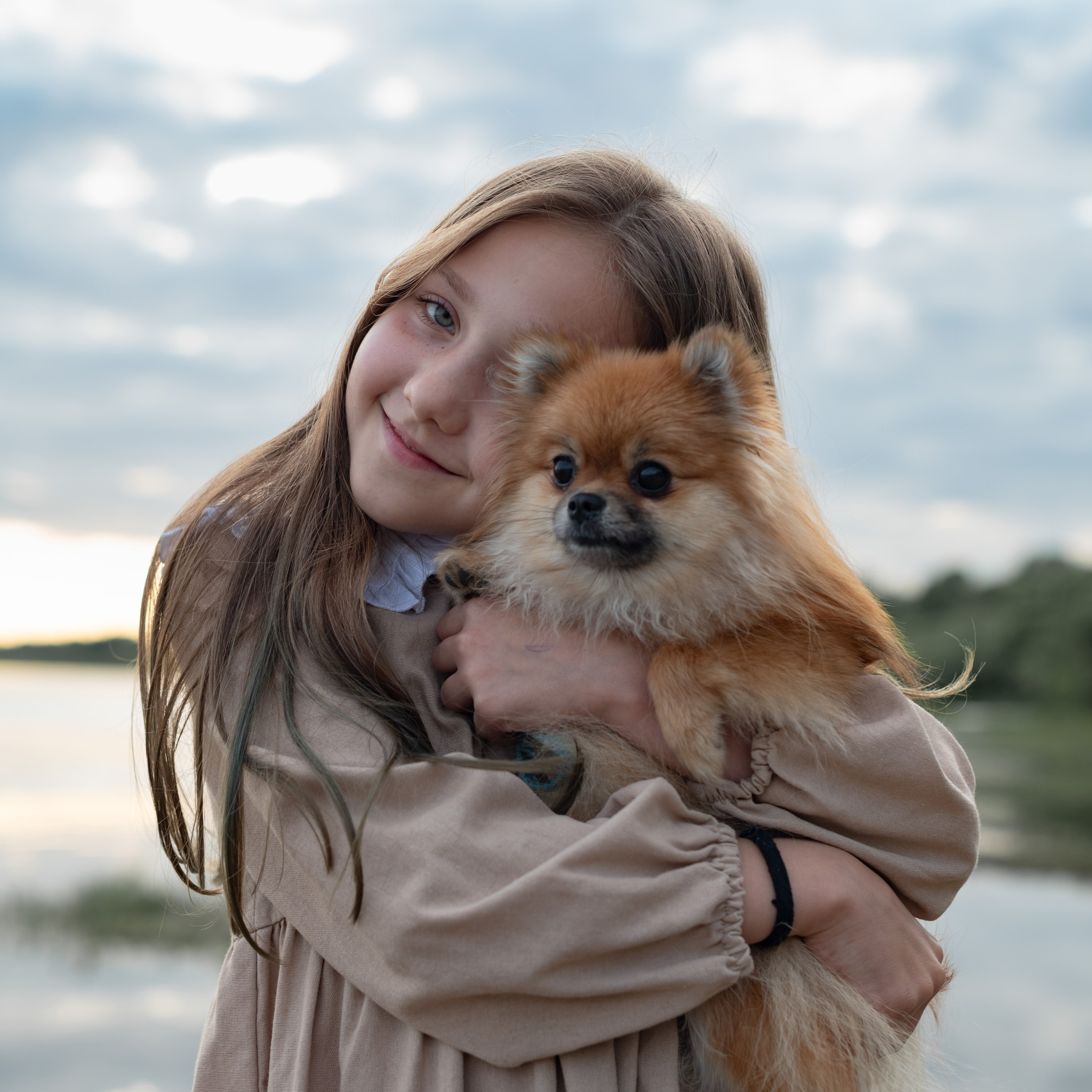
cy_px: 511
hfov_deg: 26.9
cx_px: 544
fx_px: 2284
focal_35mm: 64
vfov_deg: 26.9
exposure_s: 1/400
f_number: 3.5
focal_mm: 50
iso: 160
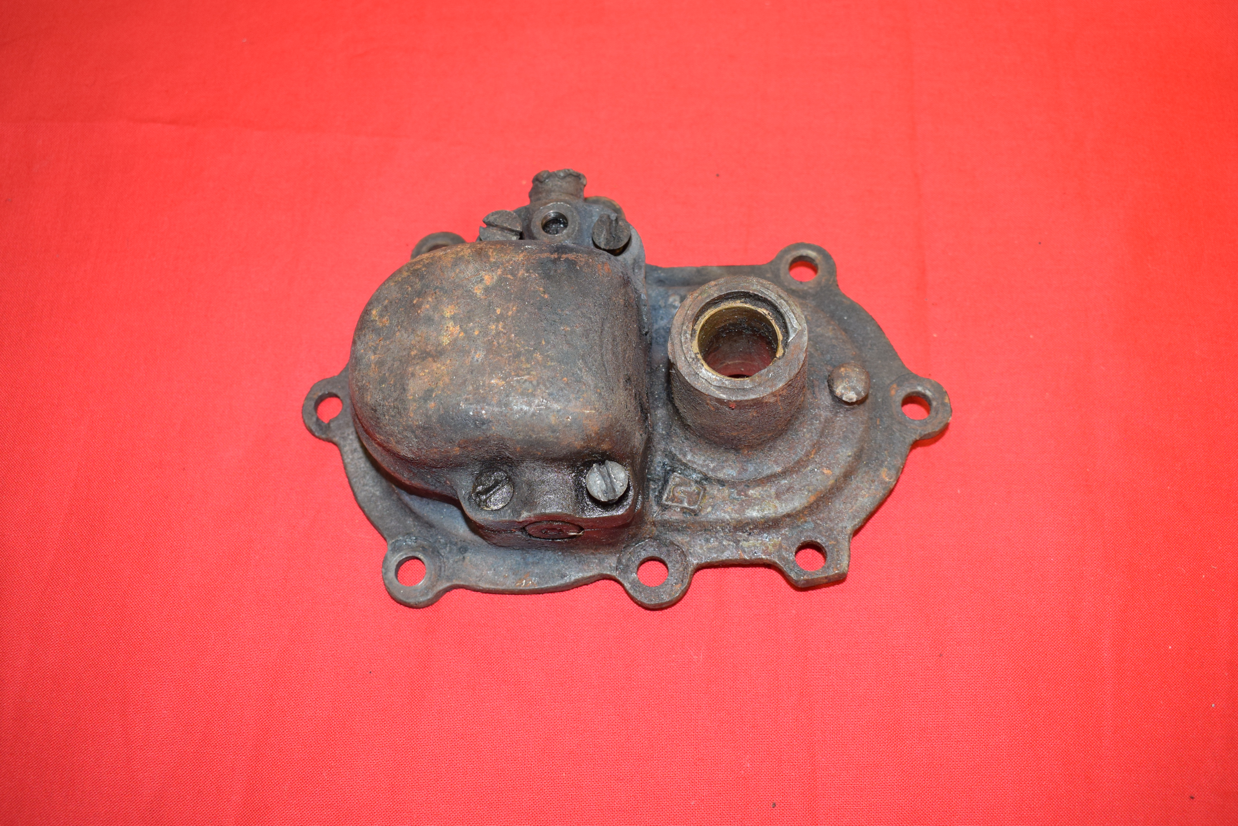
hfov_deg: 53.1
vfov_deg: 36.9
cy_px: 413
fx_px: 1238
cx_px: 619
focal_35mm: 36
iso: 800
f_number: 5.6
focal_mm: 24
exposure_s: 1/60
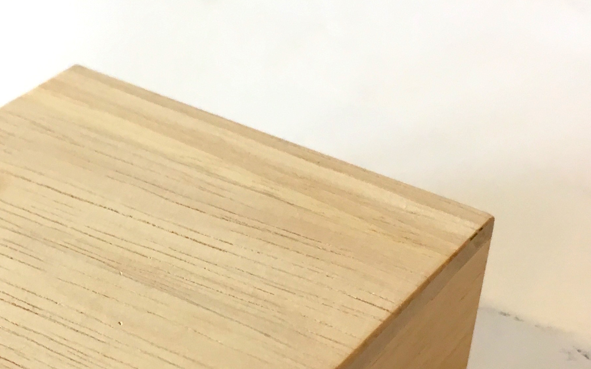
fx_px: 1111
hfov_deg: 29.5
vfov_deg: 18.5
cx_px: 188
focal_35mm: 69
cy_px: 356
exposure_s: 1/33
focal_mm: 4.15
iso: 64
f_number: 2.2
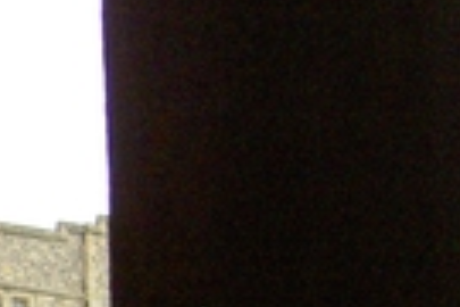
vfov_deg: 7.5
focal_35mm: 180
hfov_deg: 10.9
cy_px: 413
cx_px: -269
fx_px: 2300
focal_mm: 8
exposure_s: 1/100
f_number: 2.8
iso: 200
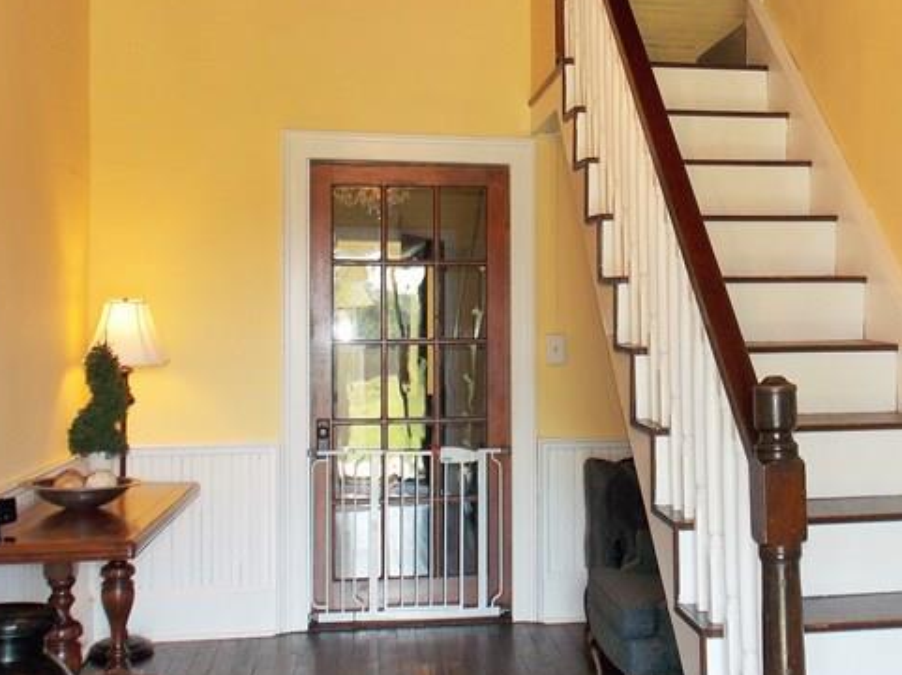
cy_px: 339
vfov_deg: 29.6
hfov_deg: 38.5
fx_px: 1276
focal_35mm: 49
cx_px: 606
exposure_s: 1/30
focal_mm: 4
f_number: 3.1
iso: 100
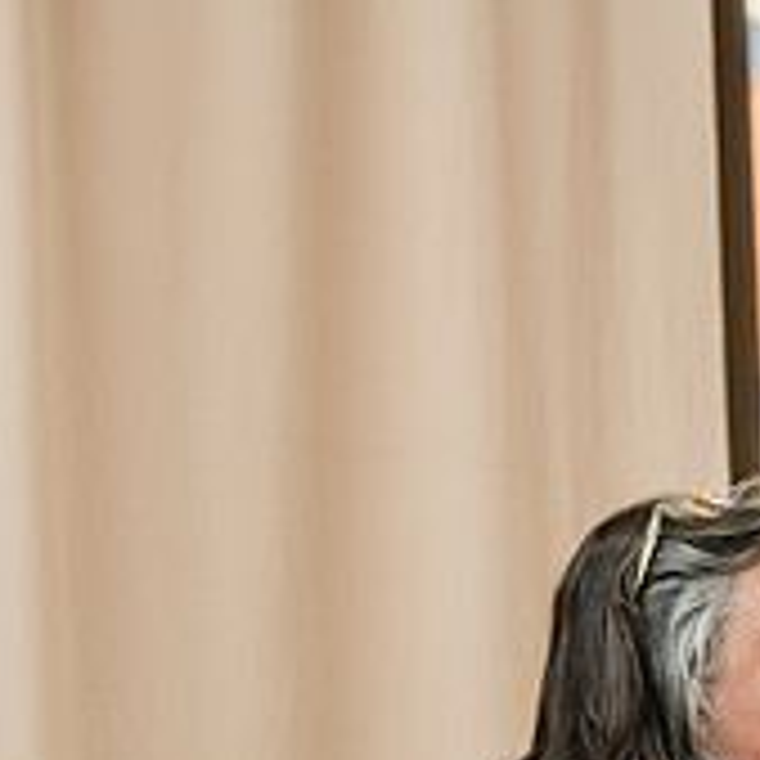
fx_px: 6657
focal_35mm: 268
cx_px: 845
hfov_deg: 6.5
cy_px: 830
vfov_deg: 6.5
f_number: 3.2
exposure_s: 1/200
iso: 1250
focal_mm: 92
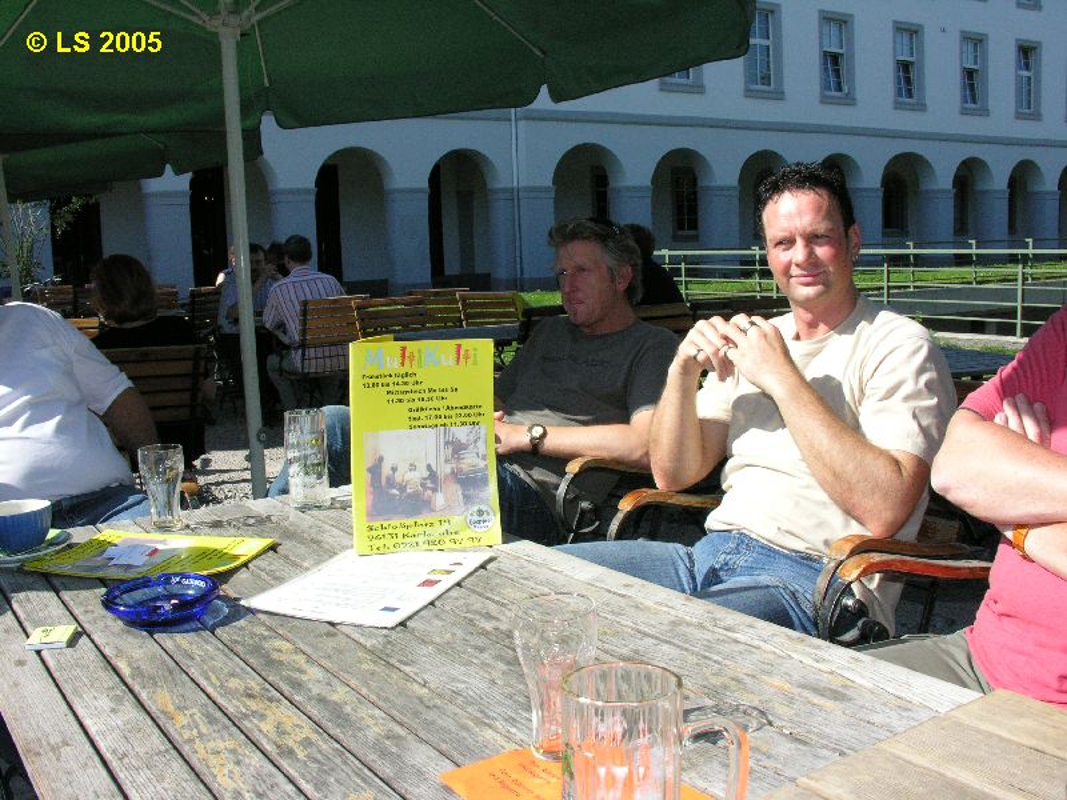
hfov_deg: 52.6
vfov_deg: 40.7
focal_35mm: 35
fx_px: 1079
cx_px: 534
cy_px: 400
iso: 200
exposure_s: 1/372
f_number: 8
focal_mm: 8.9
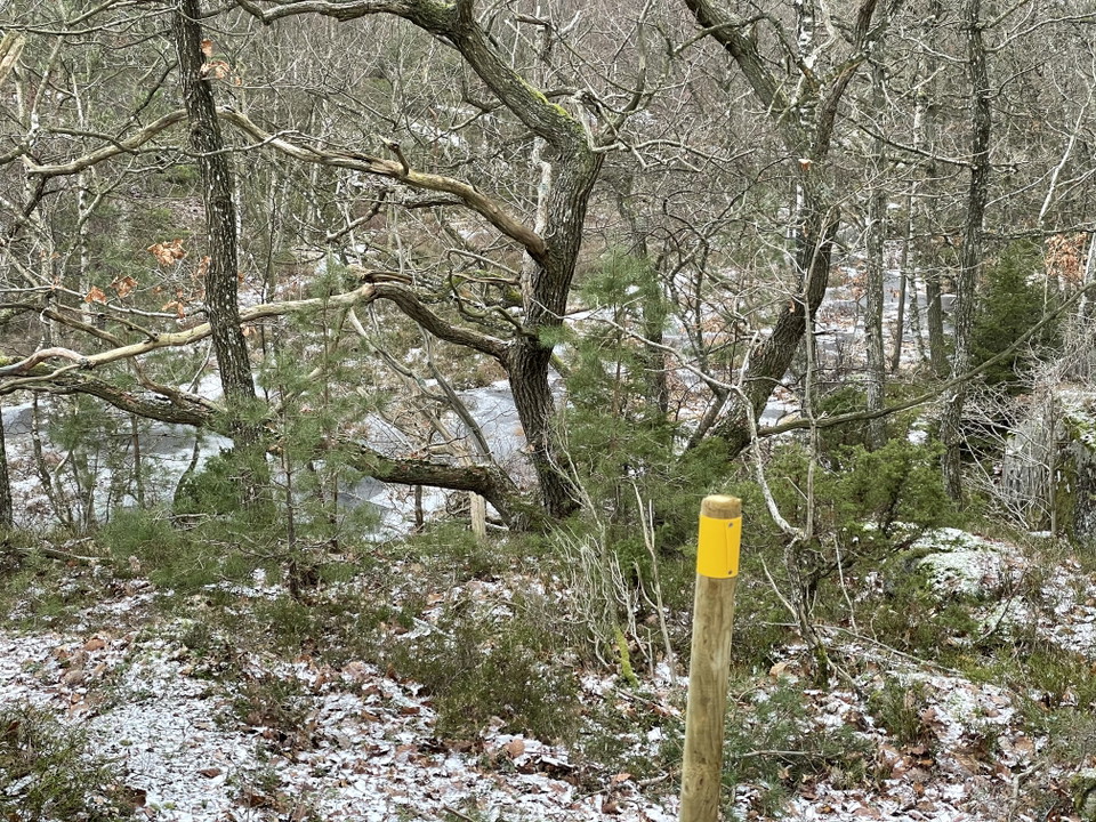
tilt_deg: -15.0
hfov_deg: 36.8
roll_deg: +0.2
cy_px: 411
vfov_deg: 28.0
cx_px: 548
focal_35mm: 52
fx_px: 1646
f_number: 2
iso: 100
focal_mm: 6
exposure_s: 1/121
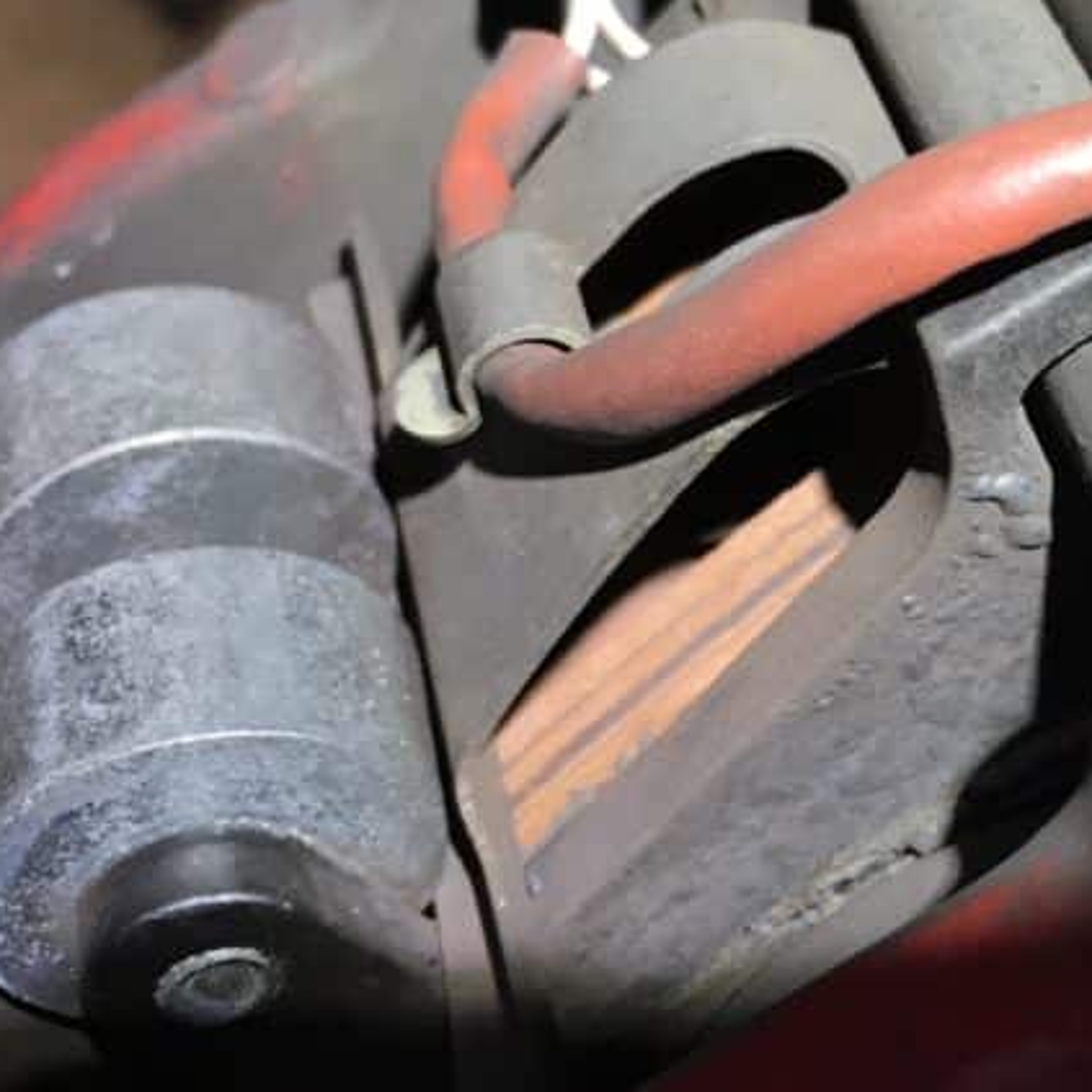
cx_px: 1061
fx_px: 2213
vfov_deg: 27.4
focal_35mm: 62
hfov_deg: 26.4
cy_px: 307
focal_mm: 4.15
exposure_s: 1/30
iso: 40
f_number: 2.2
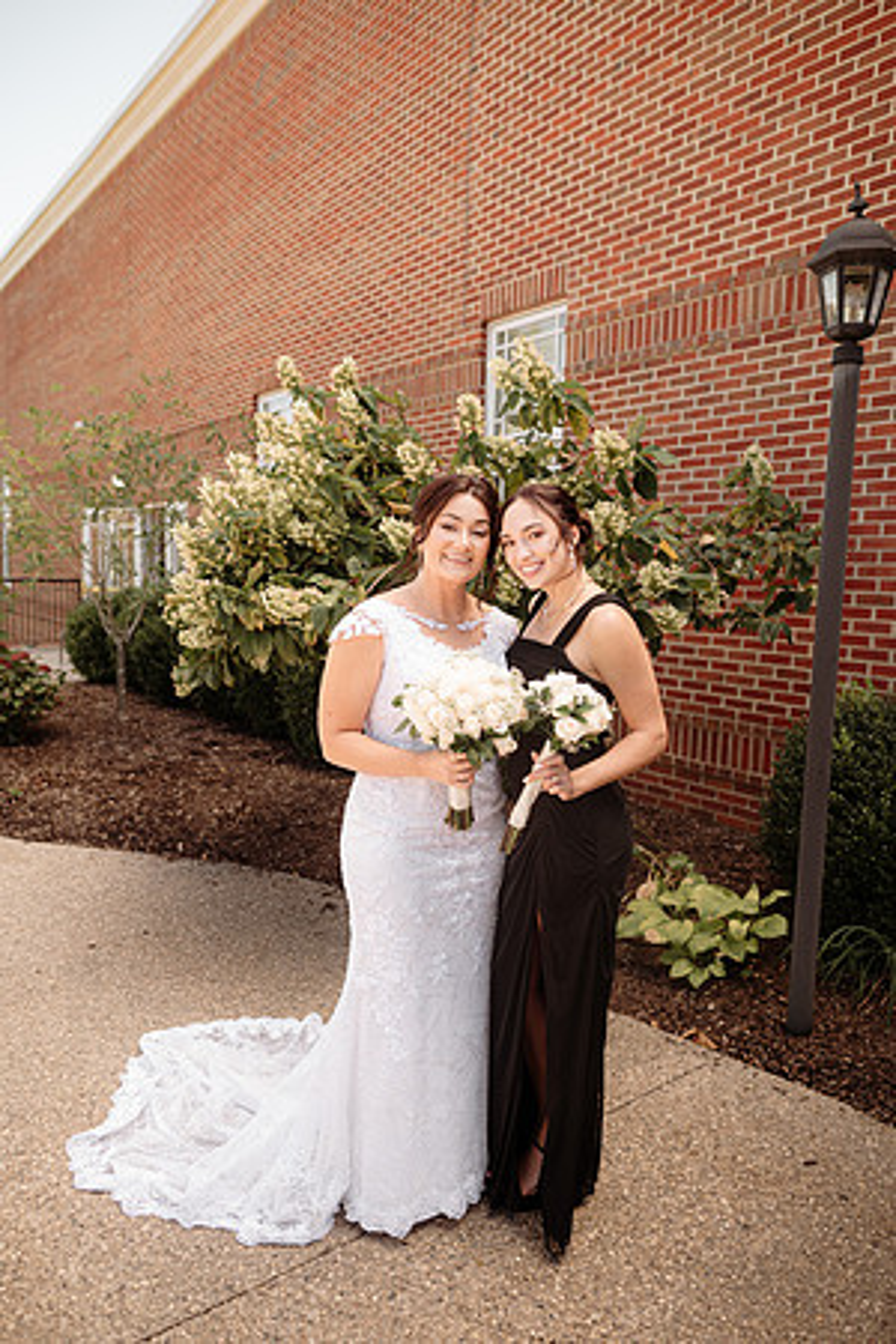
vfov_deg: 73.7
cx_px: 448
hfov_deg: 53.1
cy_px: 672
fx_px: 896
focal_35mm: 24
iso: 160
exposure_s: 1/500
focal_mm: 24
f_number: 2.8
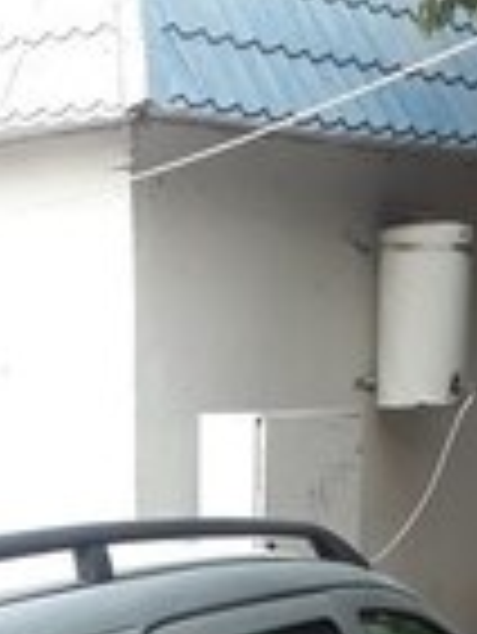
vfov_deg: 17.3
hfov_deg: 15.5
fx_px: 1743
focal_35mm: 95
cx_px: 108
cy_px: 1102
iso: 64
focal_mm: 3.6
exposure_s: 1/33
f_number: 1.9
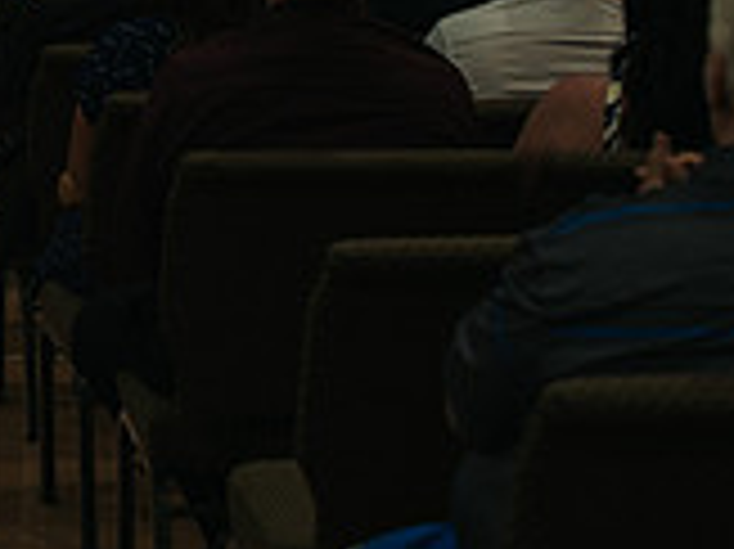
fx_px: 3983
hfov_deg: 10.2
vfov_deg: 7.7
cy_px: -282
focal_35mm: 188
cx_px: -382
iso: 1000
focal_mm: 50
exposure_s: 1/200
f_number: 3.2
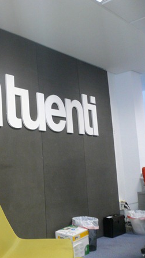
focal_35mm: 41
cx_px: -24
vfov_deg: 49.4
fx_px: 280
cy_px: 130
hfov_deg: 26.2
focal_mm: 4.6
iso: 160
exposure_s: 1/15
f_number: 2.8
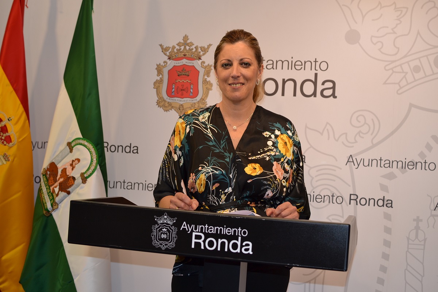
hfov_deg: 37.9
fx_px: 639
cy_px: 146
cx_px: 219
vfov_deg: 25.8
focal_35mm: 52
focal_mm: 35
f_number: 4
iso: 180
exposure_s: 1/125
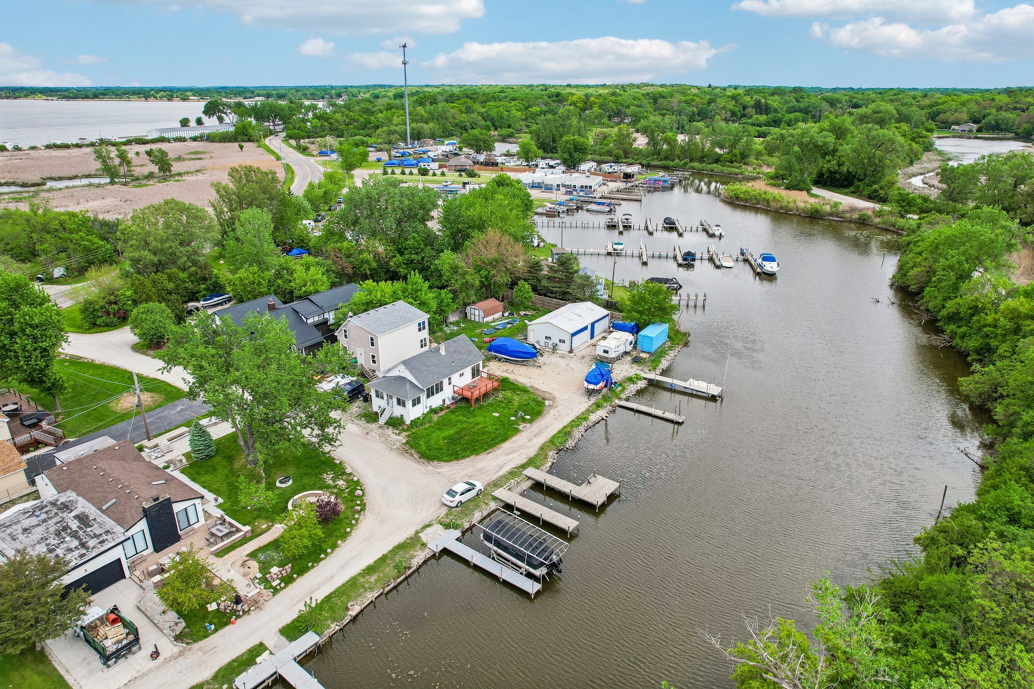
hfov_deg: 78.6
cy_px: 344
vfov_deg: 57.2
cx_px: 517
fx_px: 632
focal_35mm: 22
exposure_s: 1/1600
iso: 130
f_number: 2.8
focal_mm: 8.4
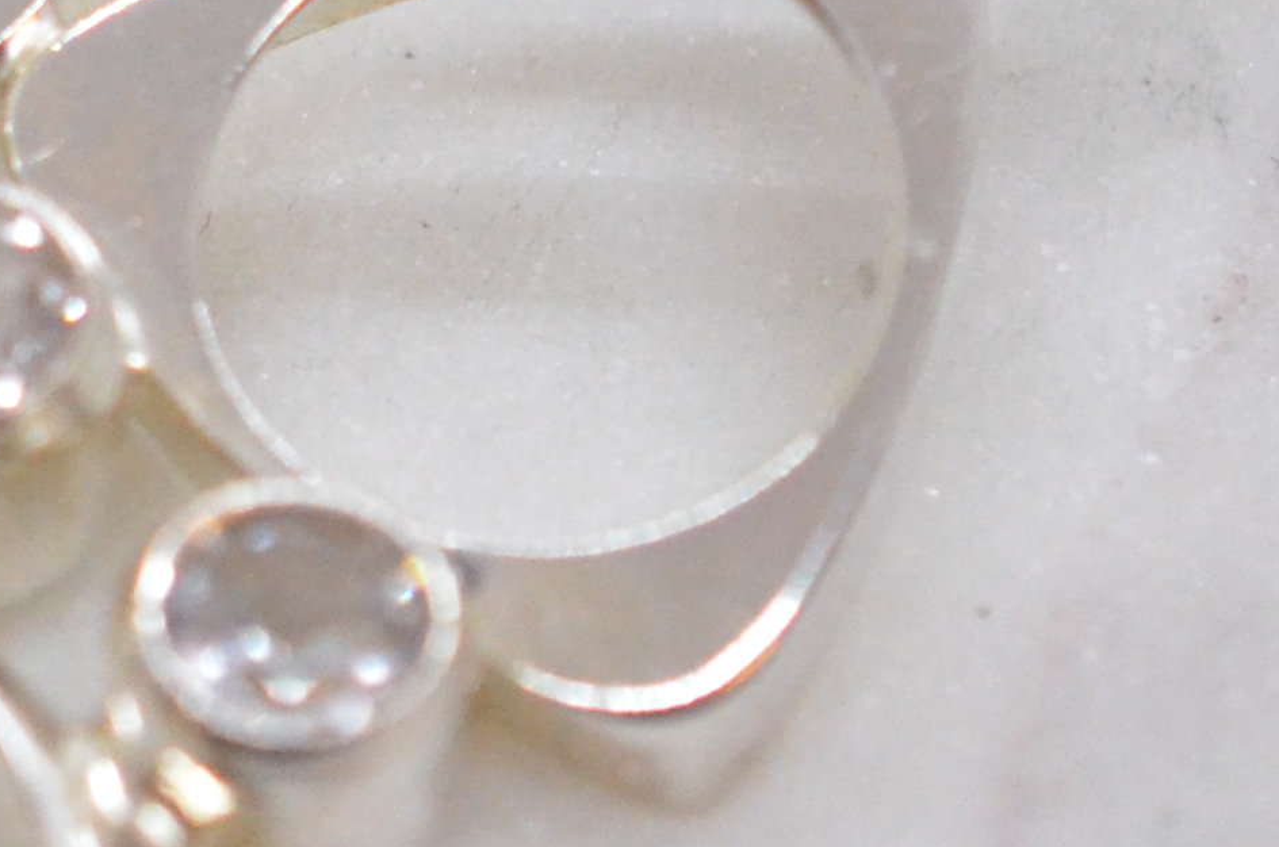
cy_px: -60
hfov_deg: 6.5
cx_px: -429
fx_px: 11098
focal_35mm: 313
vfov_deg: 4.4
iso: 3200
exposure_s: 1/1600
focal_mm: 40
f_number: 5
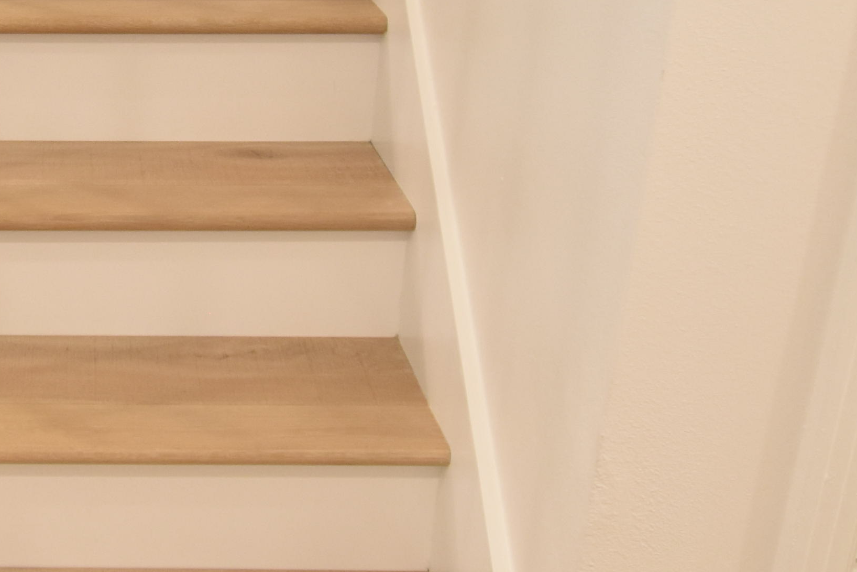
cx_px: 64
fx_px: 1309
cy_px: 123
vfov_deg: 24.3
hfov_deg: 34.0
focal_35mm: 55
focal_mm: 10
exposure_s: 1/45
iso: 800
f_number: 3.5
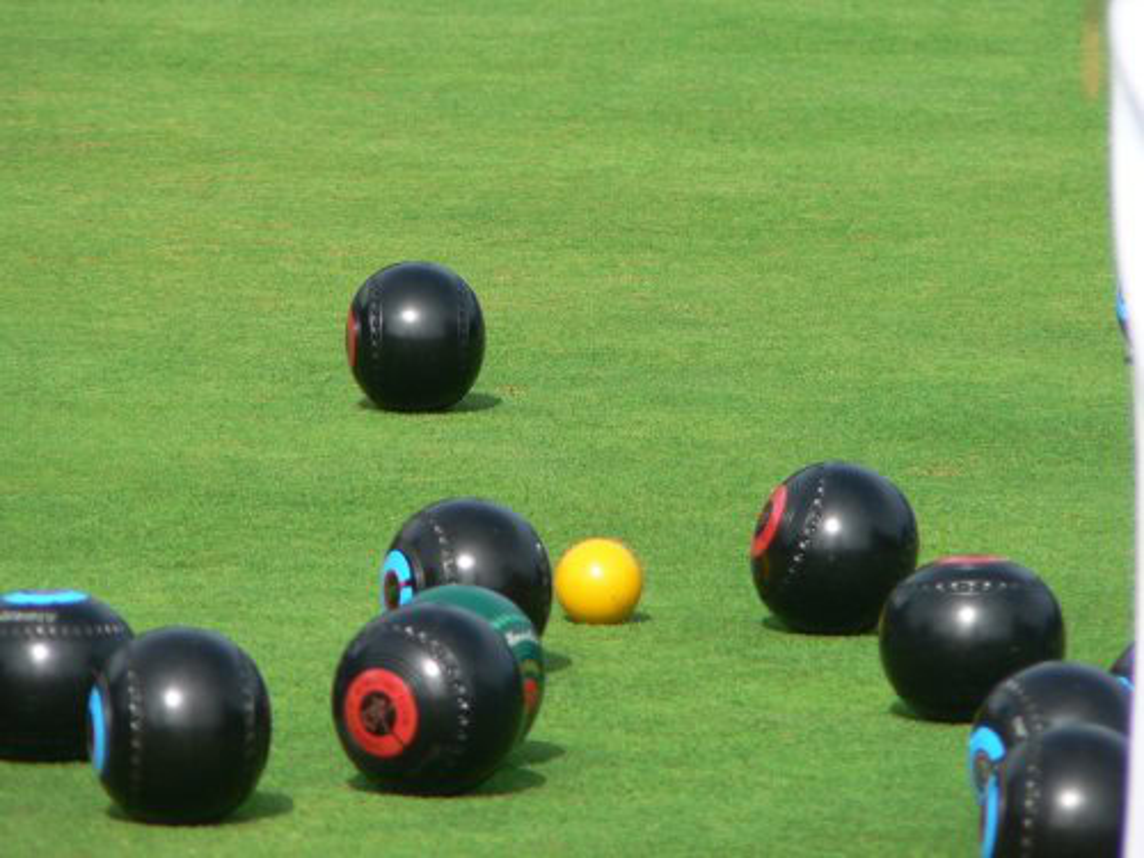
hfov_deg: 4.6
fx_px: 14277
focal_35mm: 432
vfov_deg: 3.4
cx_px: 572
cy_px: 429
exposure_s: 1/400
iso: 80
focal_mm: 72
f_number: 4
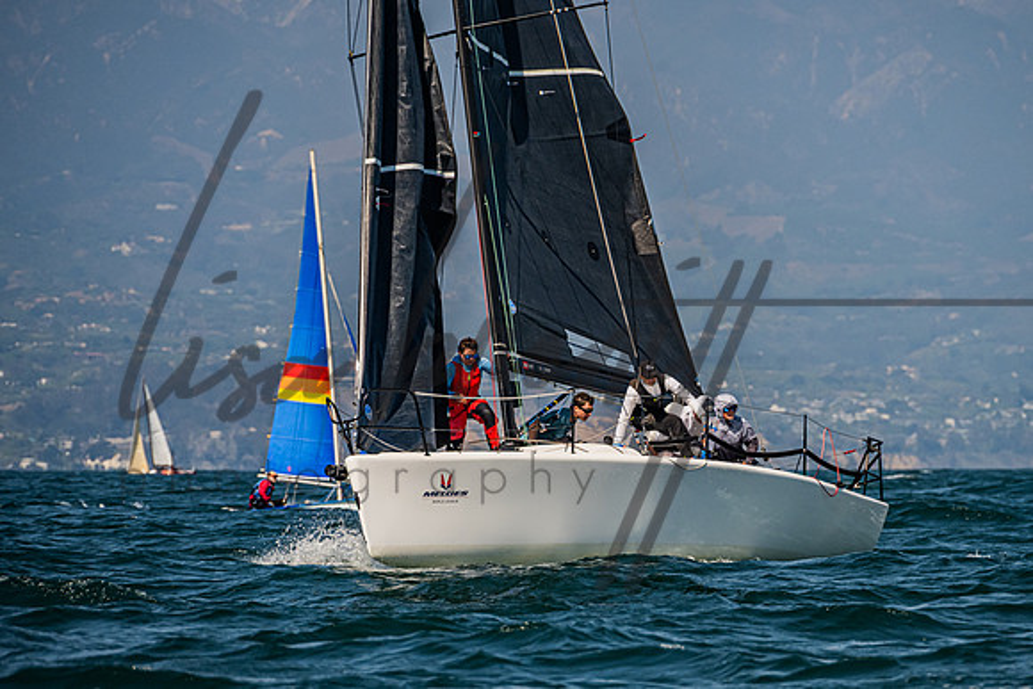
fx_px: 11294
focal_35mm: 394
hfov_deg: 5.2
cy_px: 388
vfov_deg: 3.5
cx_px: 611
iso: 500
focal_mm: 300
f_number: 8
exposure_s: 1/2500
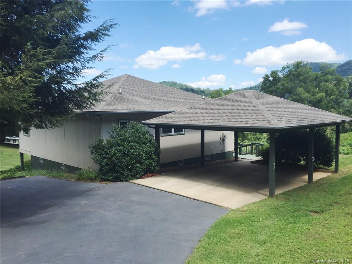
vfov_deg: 48.2
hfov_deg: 61.7
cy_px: 132
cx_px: 176
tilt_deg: -3.3
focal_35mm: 29
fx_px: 295
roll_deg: +0.8
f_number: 2.2
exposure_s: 1/1319
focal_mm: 4.15
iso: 32
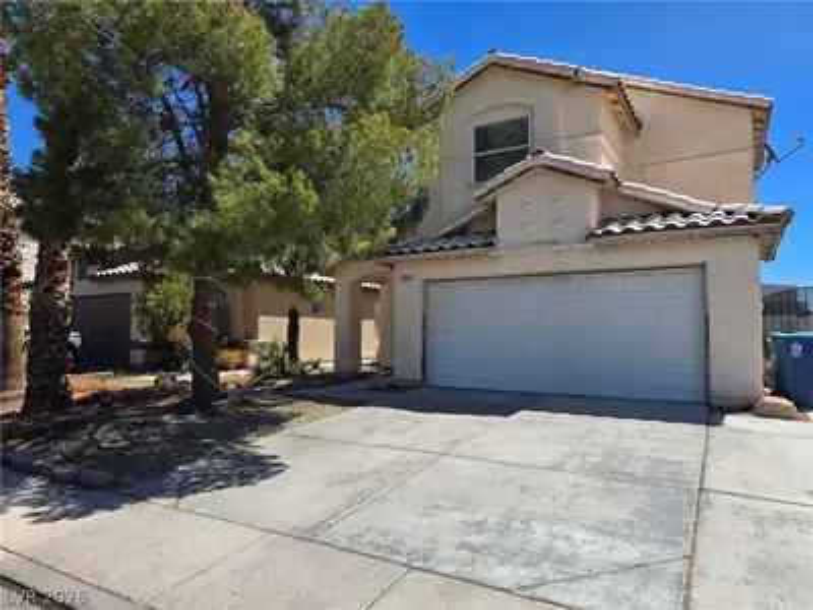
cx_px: 406
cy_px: 305
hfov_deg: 73.9
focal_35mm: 23
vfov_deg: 58.9
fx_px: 540
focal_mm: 6.3
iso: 12
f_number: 1.7
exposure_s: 1/684
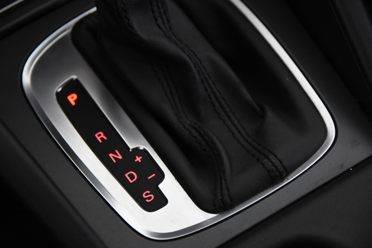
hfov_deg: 19.5
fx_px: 1085
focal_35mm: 105
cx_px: 186
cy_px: 124
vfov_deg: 13.0
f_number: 4
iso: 6400
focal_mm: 70
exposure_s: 1/125
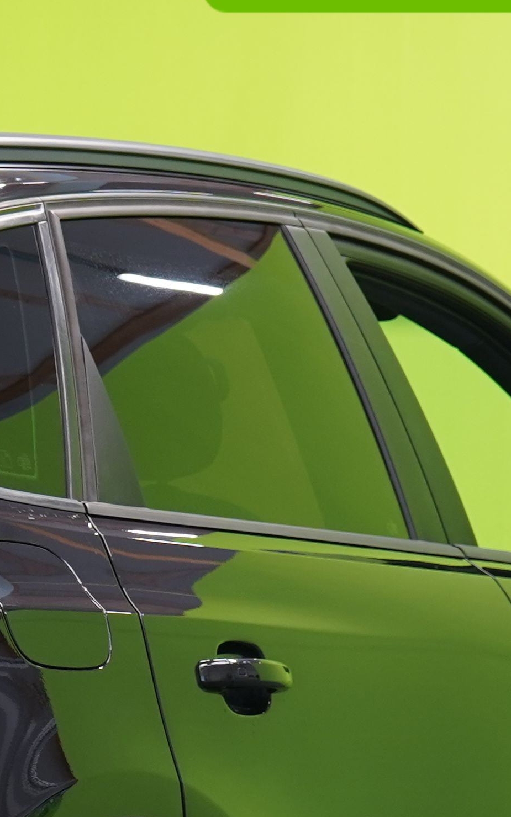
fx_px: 4880
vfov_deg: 9.5
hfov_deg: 5.9
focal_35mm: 219
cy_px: 726
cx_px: -214
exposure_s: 1/25
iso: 400
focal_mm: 53
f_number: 5
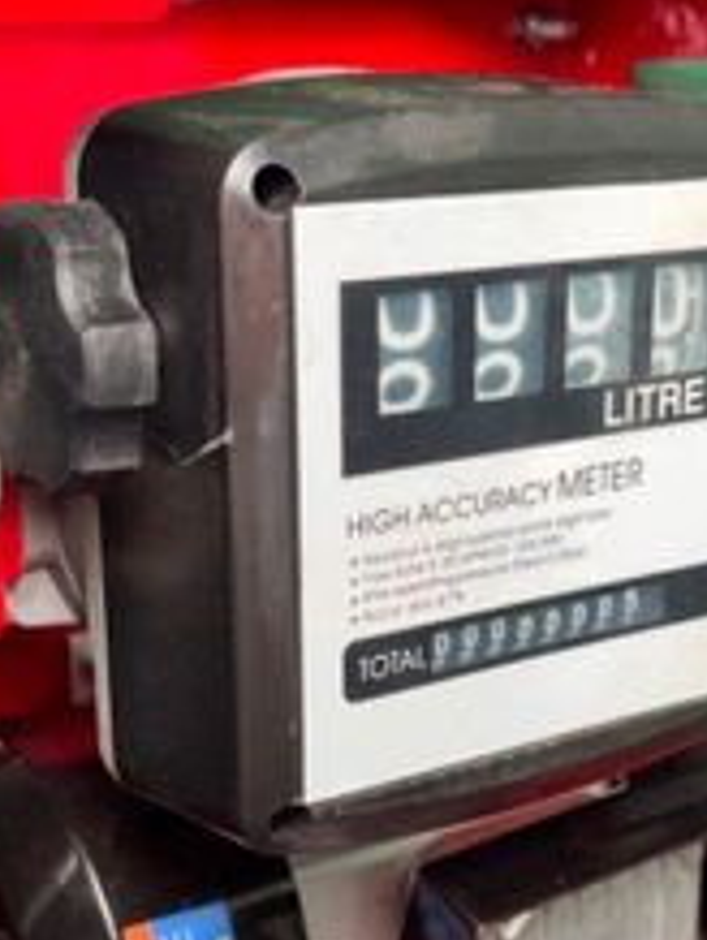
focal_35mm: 66
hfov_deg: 22.3
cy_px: 681
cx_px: 427
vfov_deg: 29.0
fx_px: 1794
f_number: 1.78
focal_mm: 6.76
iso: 125
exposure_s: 1/203
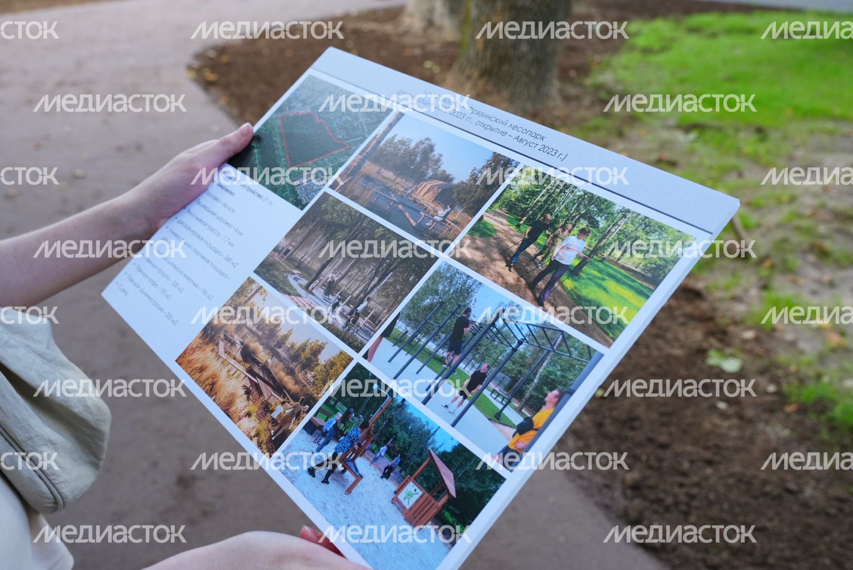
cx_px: 426
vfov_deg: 38.9
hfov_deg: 55.8
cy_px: 285
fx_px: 806
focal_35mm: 34
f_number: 6.3
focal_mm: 34
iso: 1600
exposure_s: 1/640
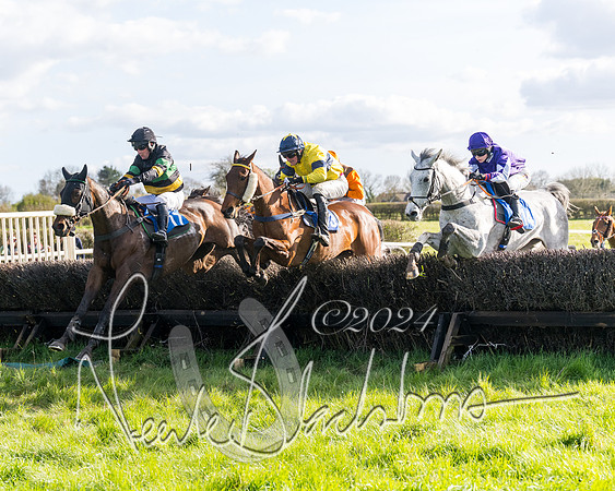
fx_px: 1808
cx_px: 181
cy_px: 230
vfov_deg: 15.5
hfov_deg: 19.2
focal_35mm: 99
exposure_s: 1/1600
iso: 400
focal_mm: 70
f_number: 4
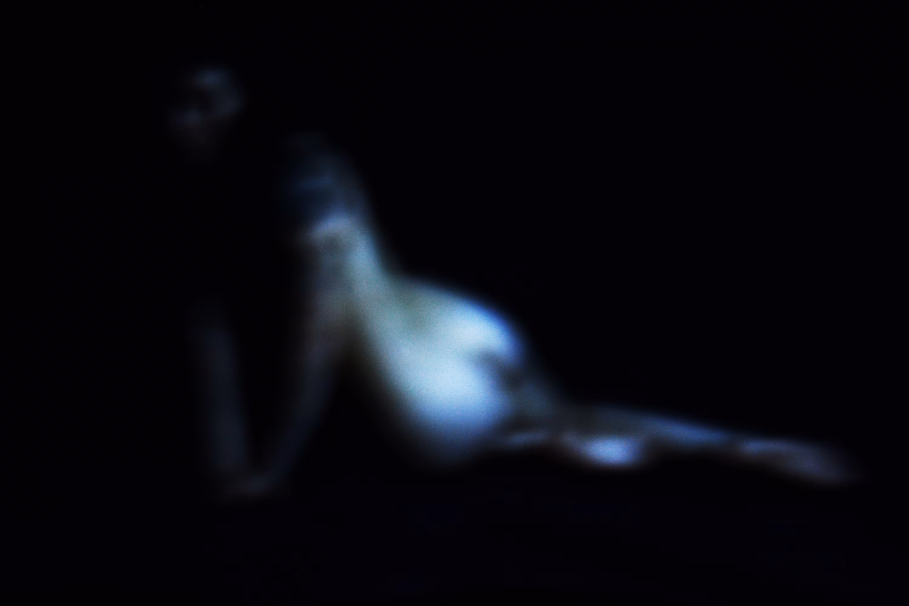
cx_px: 454
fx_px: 1704
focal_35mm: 68
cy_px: 303
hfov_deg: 29.9
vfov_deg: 20.2
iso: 500
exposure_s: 1/10
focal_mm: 45
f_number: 20
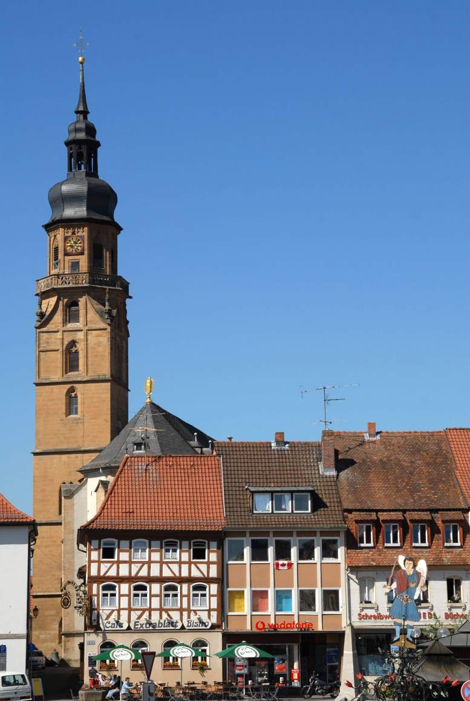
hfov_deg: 15.8
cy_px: 350
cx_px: 235
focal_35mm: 87
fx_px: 1696
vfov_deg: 23.3
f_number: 9
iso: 100
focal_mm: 58
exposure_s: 1/320
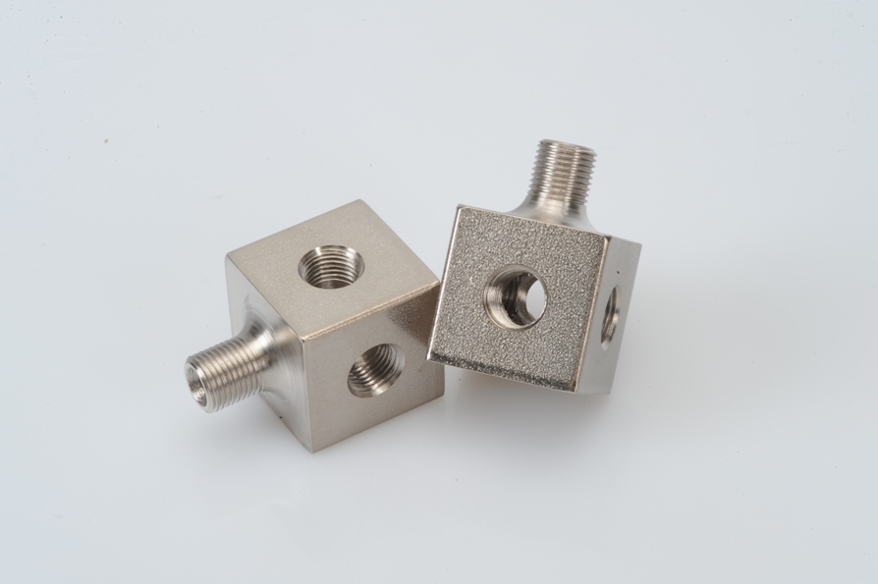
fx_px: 2559
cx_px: 439
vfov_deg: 13.0
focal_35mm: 105
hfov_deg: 19.5
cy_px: 292
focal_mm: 105
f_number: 40
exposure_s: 1/80
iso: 200
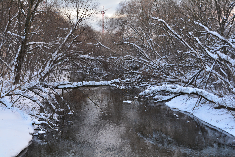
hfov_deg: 31.9
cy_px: 78
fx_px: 411
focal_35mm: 63
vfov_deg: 21.6
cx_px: 118
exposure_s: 1/40
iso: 400
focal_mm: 42
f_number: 9
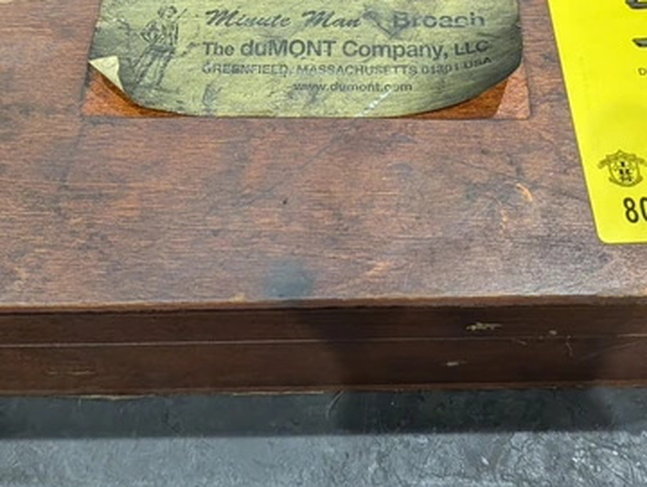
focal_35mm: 50
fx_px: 936
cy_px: 84
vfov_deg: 28.4
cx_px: 329
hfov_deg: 38.1
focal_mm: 6.9
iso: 511
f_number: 1.68
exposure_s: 1/208
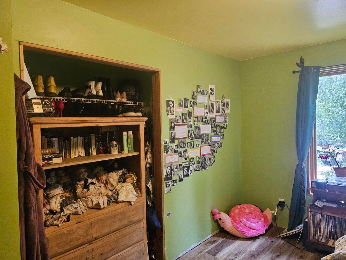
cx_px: 173
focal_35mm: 23
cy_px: 130
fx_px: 230
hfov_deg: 73.9
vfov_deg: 58.9
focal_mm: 6.3
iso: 1000
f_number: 1.7
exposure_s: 1/120
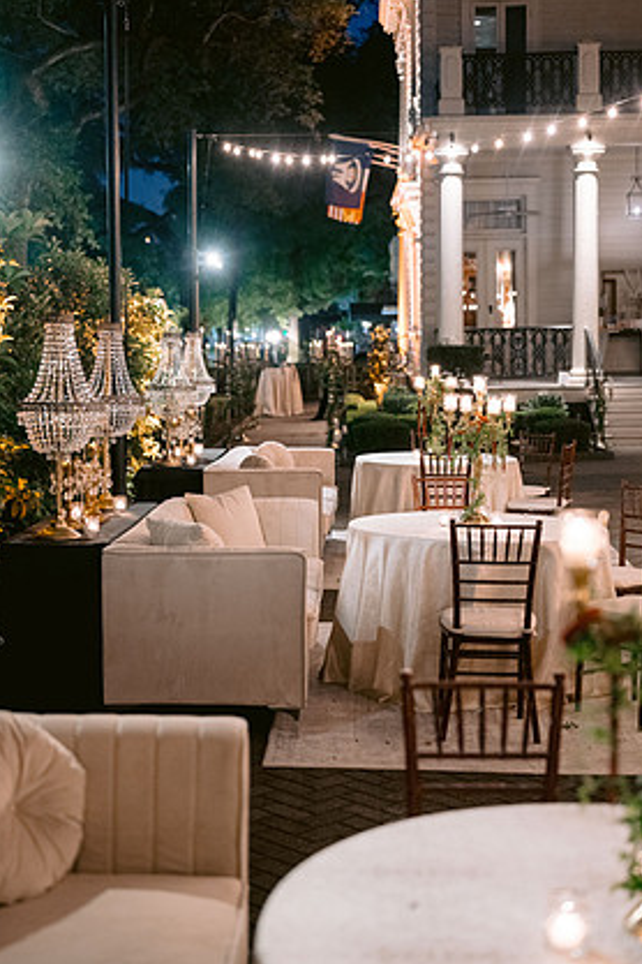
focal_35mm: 54
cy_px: 476
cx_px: 339
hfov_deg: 25.1
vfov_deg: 36.9
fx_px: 1444
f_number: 2.2
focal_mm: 50
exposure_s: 1/40
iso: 1600
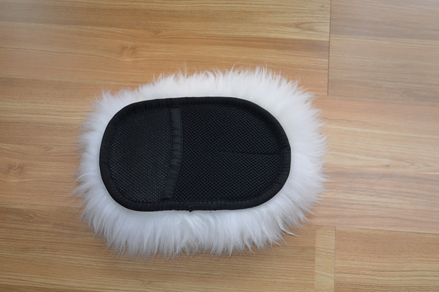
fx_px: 768
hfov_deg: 31.9
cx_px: 220
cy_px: 146
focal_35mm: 63
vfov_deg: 21.5
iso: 450
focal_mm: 42
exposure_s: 1/60
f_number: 5.3
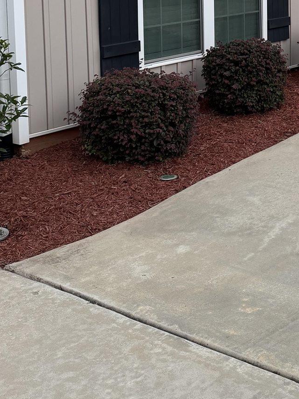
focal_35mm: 65
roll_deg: +1.9
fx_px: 749
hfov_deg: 20.9
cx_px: 366
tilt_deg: -3.9
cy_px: 6
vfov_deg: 28.1
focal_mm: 6.76
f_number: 1.78
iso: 160
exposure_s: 1/121
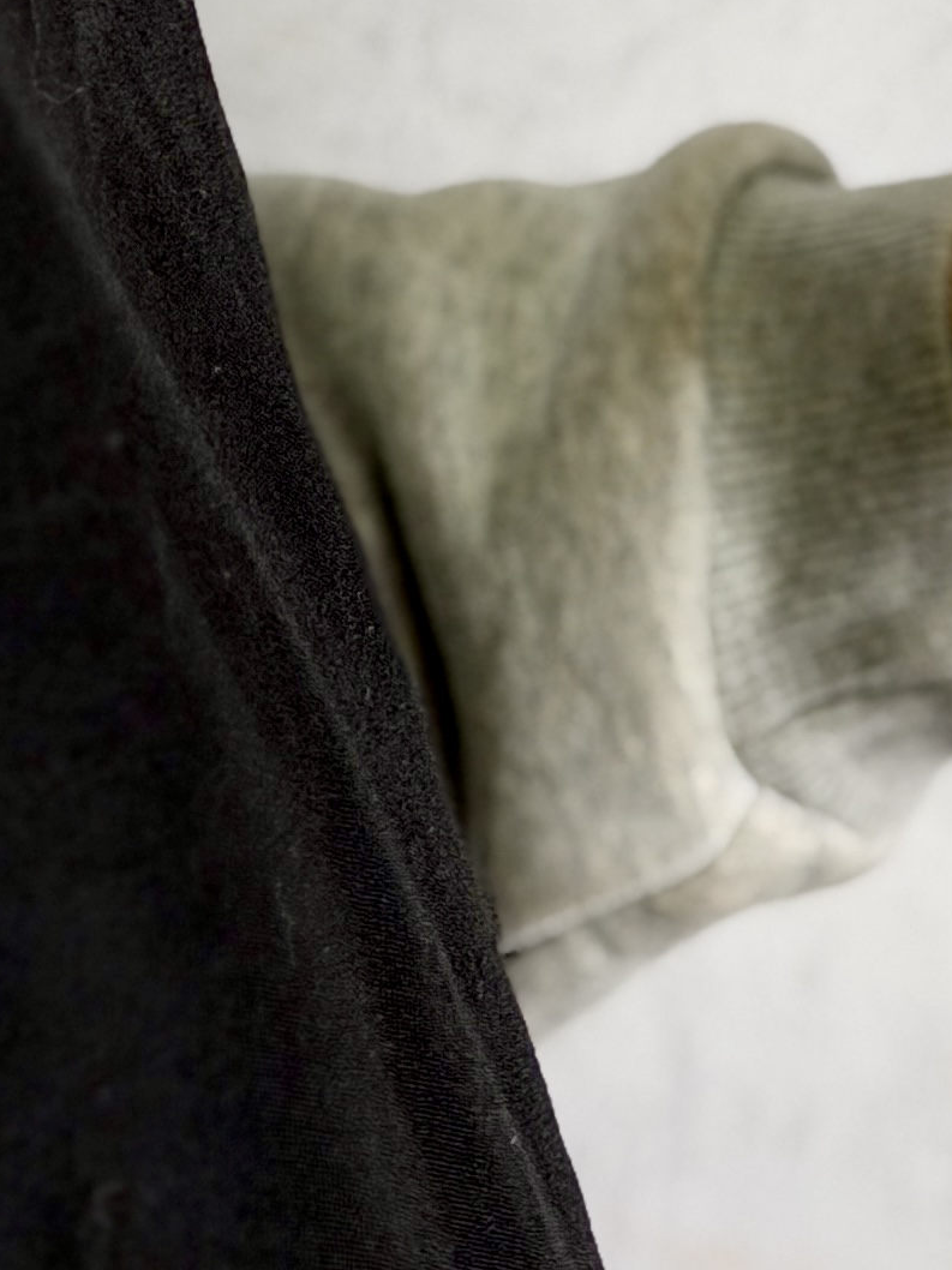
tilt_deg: -9.4
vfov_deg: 10.7
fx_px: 6713
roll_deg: +1.6
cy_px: 137
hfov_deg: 8.1
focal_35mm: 183
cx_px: 977
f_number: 1.78
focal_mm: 6.76
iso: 64
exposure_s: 1/396
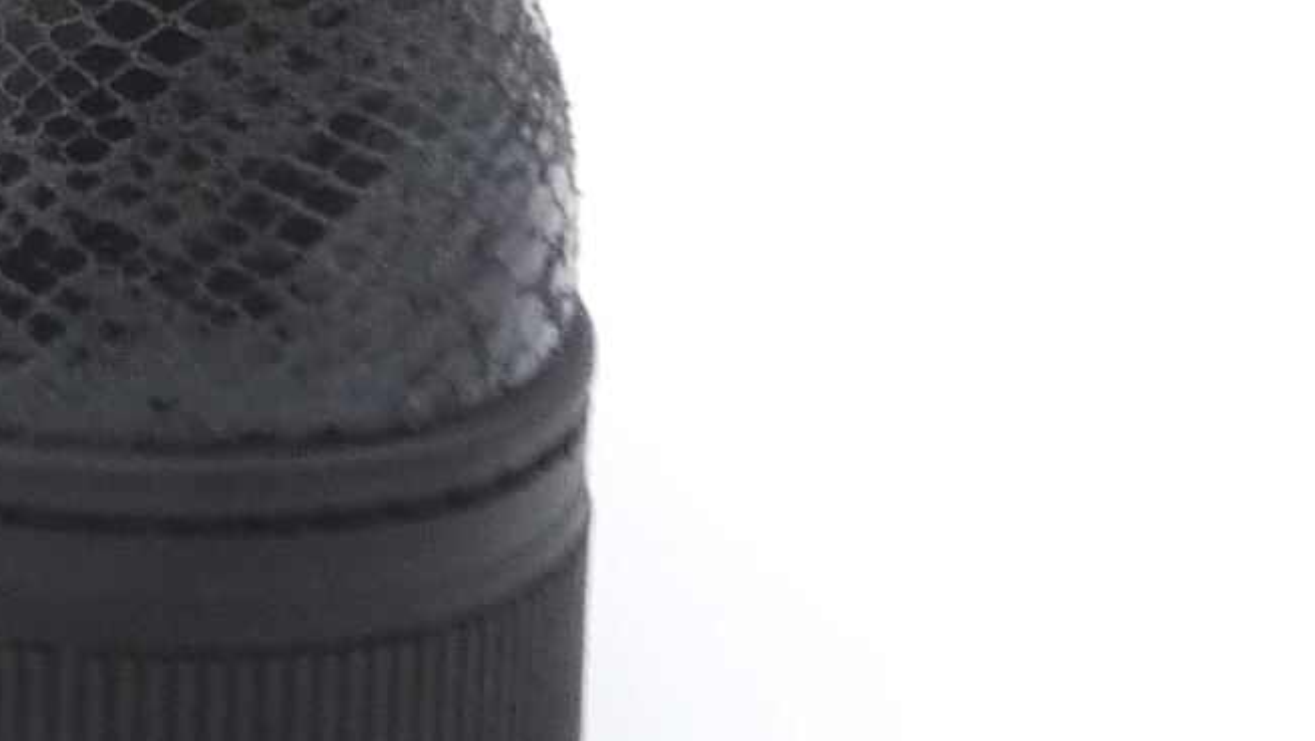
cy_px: -118
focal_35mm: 133
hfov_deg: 15.7
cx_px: -78
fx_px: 4639
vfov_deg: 9.0
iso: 100
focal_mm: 4.9
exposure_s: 1/160
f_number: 4
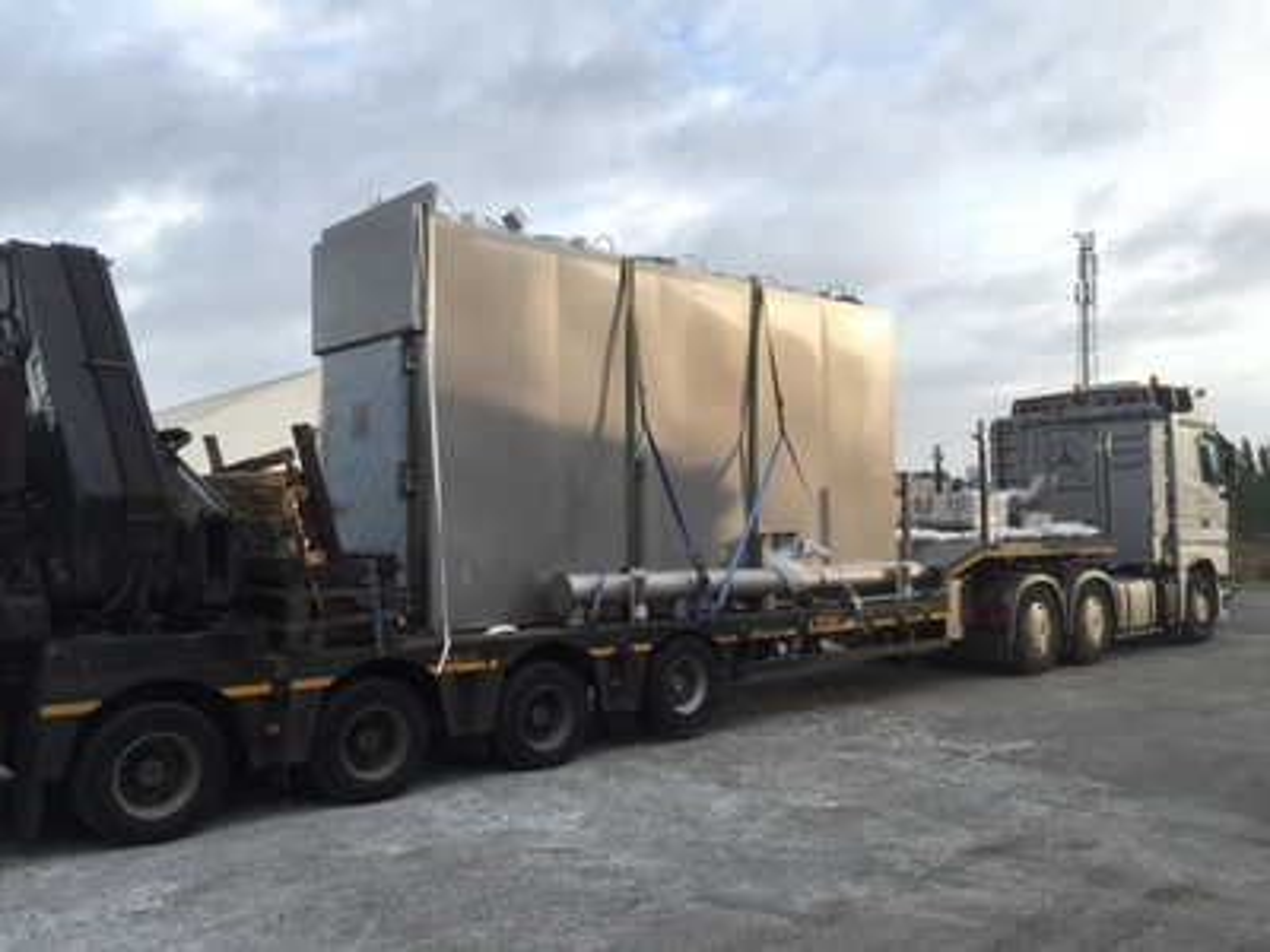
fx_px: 1064
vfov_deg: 48.2
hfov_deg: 61.7
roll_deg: +0.3
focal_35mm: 29
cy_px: 476
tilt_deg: +3.2
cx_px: 635
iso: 25
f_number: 2.2
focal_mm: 4.15
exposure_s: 1/390
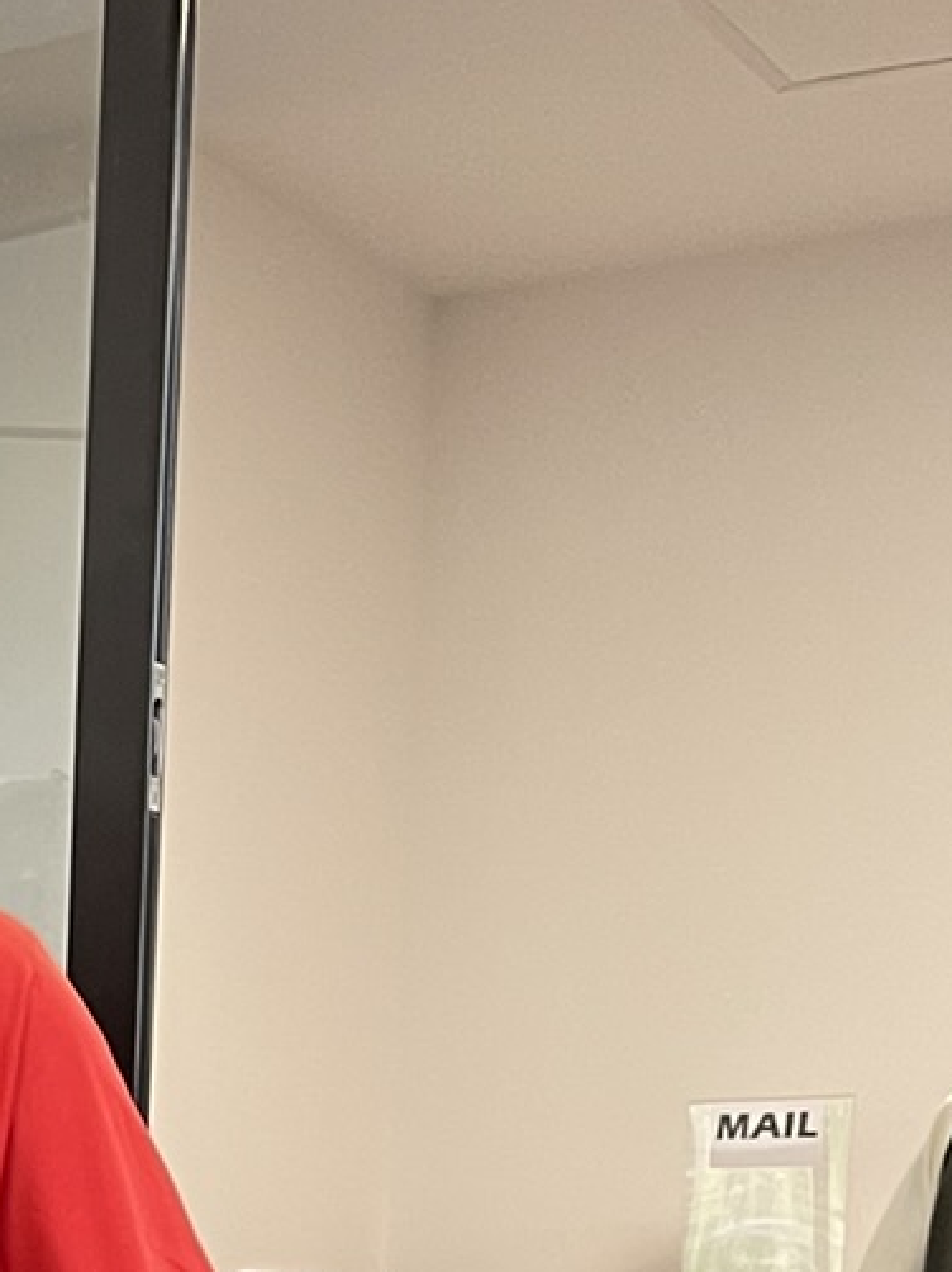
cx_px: -874
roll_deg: +0.1
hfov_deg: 12.9
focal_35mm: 102
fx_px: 3743
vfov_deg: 17.2
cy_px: 1979
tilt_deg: -9.8
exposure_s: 1/84
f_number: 1.6
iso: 125
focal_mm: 5.1
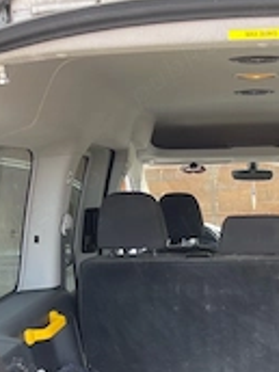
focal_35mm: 58
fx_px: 623
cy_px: 415
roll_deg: +2.5
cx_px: 242
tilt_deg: -25.2
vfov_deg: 29.7
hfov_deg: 24.6
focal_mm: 5.1
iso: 64
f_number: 1.6
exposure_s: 1/121
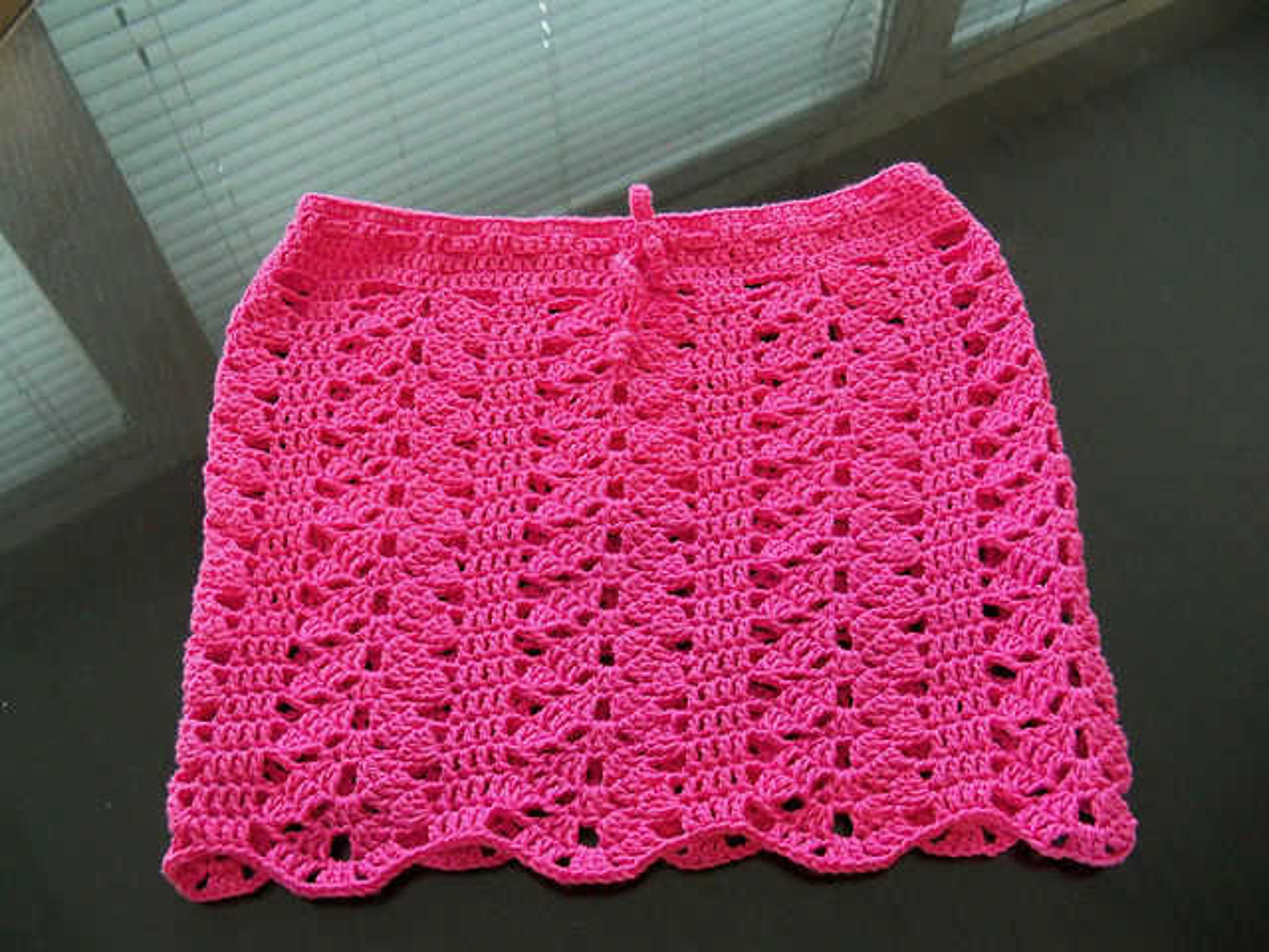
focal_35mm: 35
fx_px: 1283
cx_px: 634
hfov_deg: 52.6
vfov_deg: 40.7
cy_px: 476
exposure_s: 1/40
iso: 400
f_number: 3.5
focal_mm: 6.2
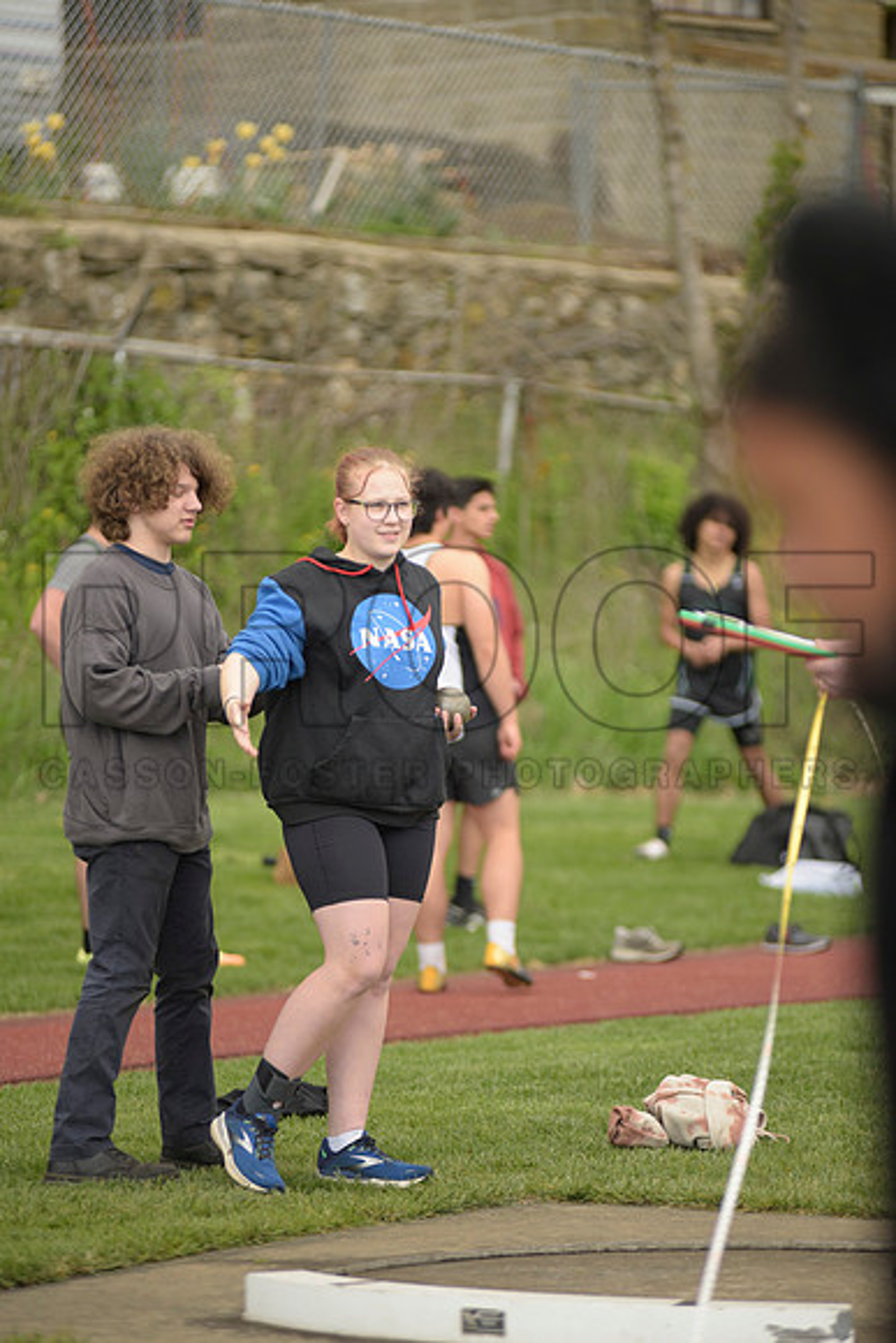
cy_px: 672
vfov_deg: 10.3
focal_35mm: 200
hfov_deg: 6.9
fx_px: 7462
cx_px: 448
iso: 400
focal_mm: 200
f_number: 3.2
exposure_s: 1/1000
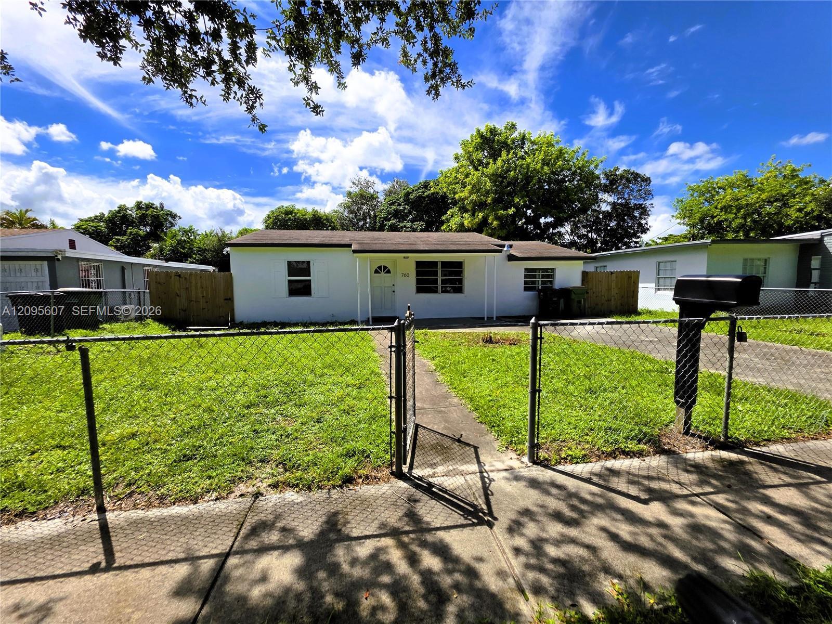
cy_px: 312
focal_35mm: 13
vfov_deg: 89.9
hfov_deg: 106.2
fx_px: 312
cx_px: 416
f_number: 1.9
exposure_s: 1/2812
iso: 40
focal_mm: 2.2
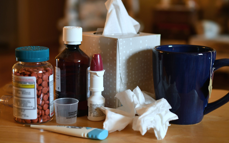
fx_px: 387
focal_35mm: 62
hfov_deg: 33.0
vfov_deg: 21.0
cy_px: 68
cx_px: 113
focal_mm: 40
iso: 500
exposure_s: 1/10
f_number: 2.8
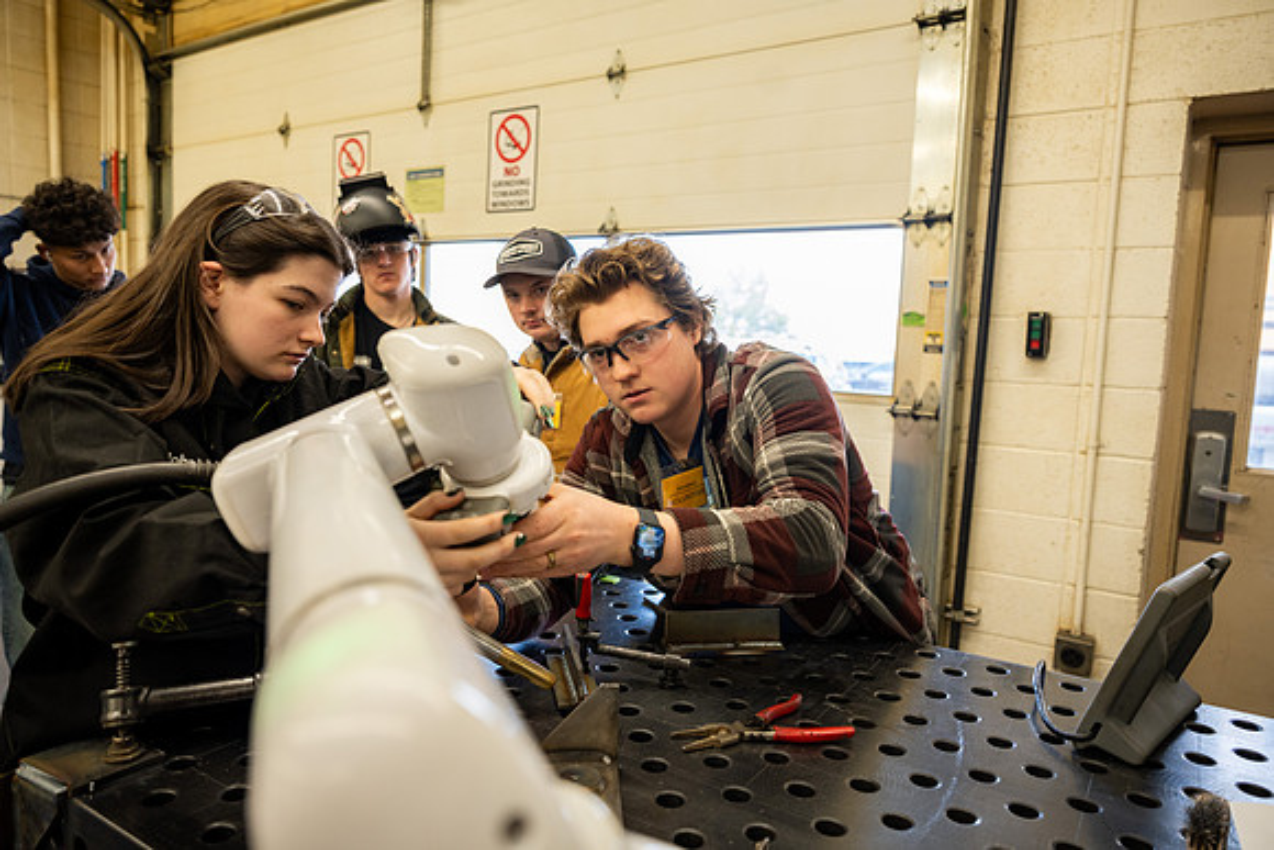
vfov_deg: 53.2
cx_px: 637
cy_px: 425
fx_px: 849
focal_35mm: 24
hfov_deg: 73.7
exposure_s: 1/160
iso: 400
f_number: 2.8
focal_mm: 24
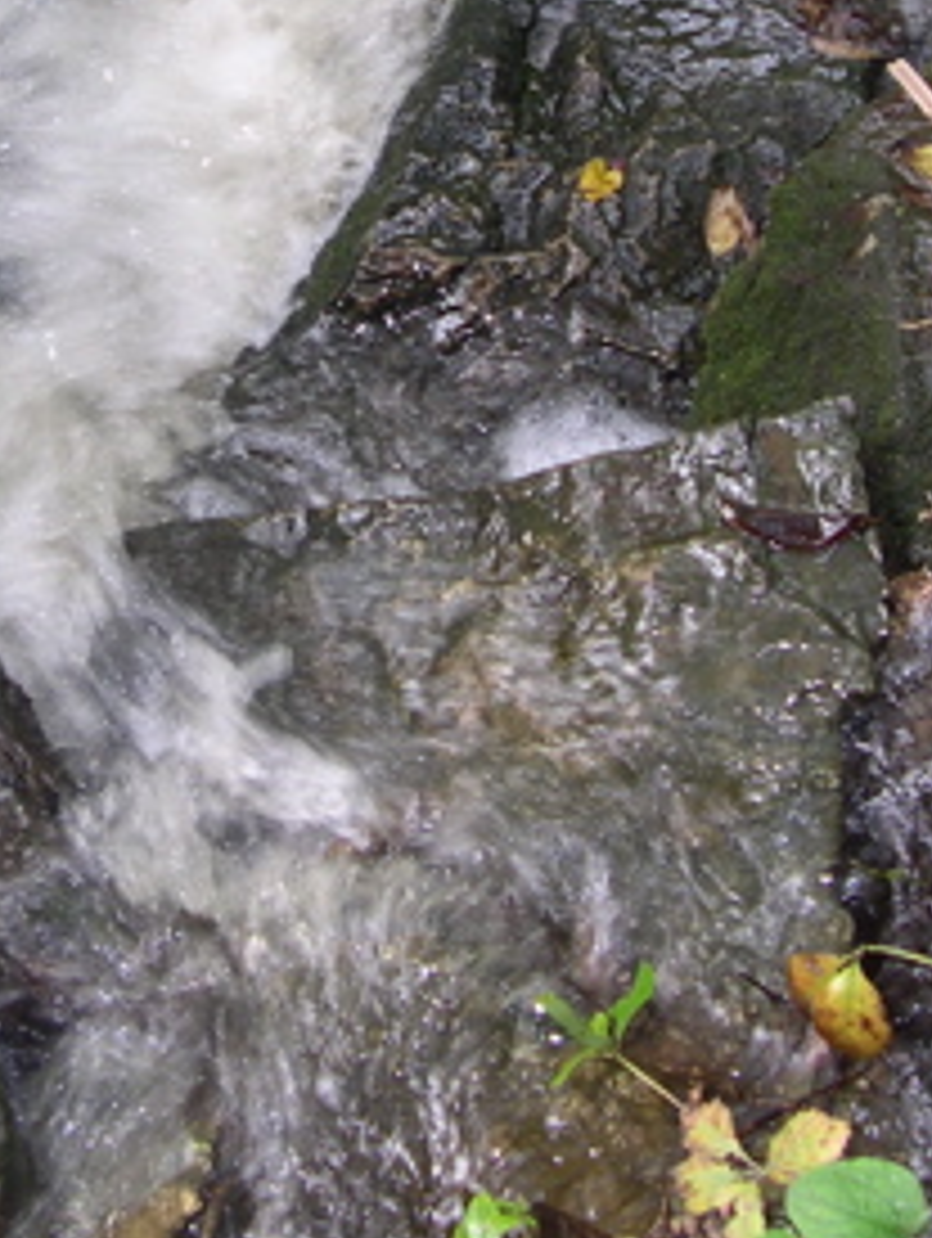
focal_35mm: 92
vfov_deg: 21.0
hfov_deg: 16.0
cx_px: 149
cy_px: 207
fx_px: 3295
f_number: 2.8
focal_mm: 8
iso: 100
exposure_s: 1/30
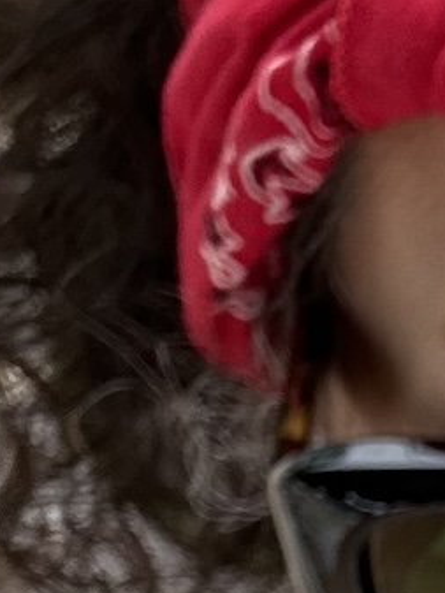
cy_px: 827
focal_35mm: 178
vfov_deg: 10.8
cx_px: 904
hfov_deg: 8.0
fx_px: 3049
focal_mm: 2.69
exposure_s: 1/201
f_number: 1.9
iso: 25
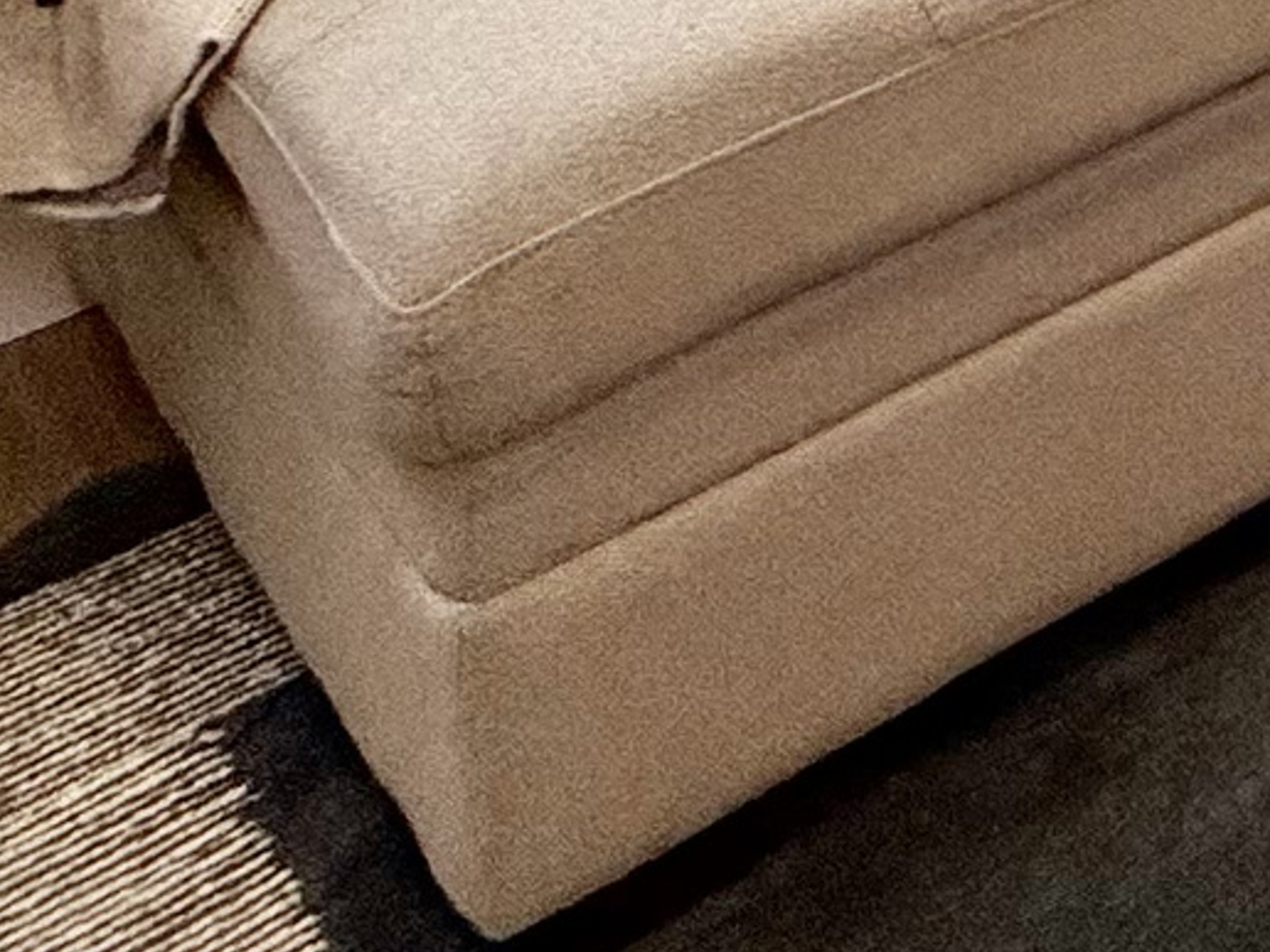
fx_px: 2825
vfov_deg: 13.3
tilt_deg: -4.5
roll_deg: -0.2
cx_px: 3180
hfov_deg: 14.3
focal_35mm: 77
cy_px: -1434
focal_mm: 2.22
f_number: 2.2
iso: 64
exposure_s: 1/120
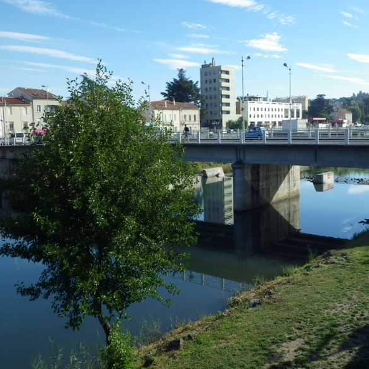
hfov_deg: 47.5
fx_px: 410
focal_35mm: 34
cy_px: 184
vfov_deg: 48.5
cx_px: 252
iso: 125
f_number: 4.2
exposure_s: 1/500
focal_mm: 5
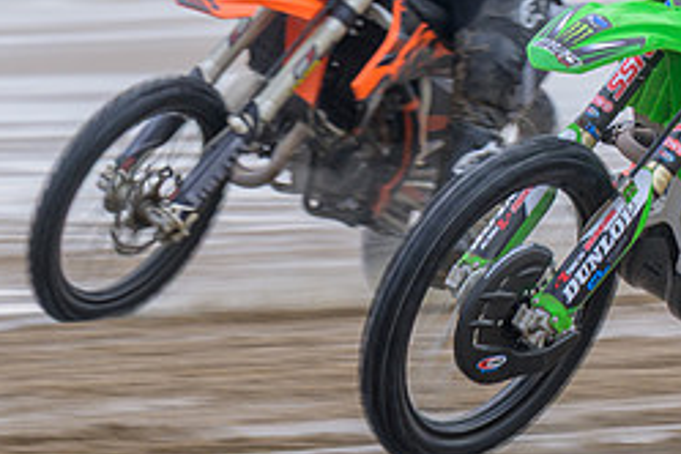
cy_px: 130
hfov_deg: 3.2
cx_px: 573
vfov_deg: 2.2
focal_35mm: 635
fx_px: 12011
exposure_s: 1/200
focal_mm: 140
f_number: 6.3
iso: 110
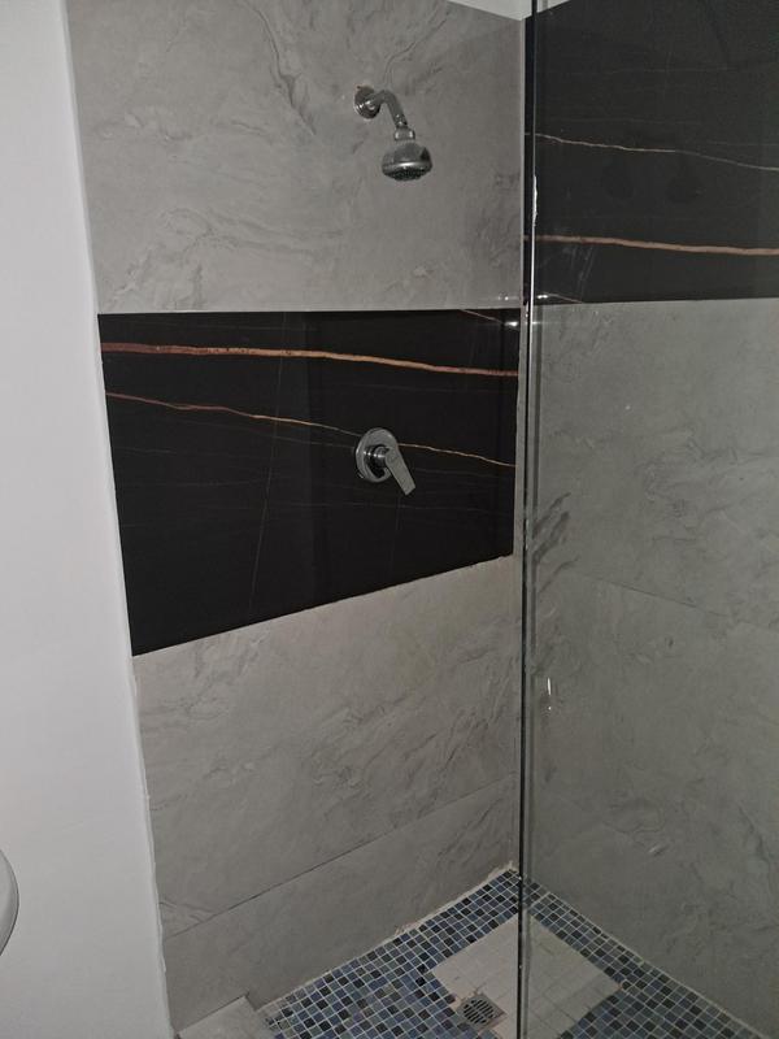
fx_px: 810
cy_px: 520
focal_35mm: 27
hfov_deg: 51.4
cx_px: 390
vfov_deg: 65.3
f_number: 1.8
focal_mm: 4
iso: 500
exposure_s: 1/60
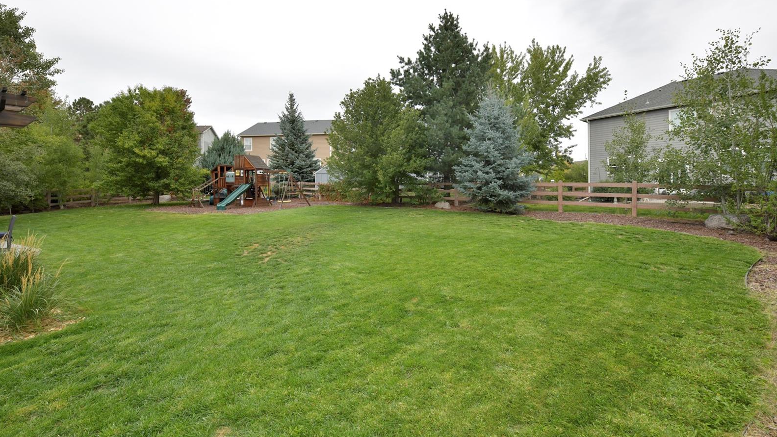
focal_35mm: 15
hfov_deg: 103.0
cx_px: 389
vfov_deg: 70.3
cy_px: 191
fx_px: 309
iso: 500
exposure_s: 1/250
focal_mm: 14
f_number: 7.1
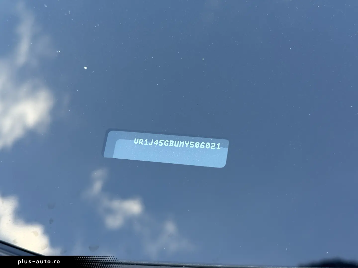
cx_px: 179
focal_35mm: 48
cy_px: 134
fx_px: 496
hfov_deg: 39.7
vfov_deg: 30.3
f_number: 1.78
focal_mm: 6.76
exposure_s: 1/243
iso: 125
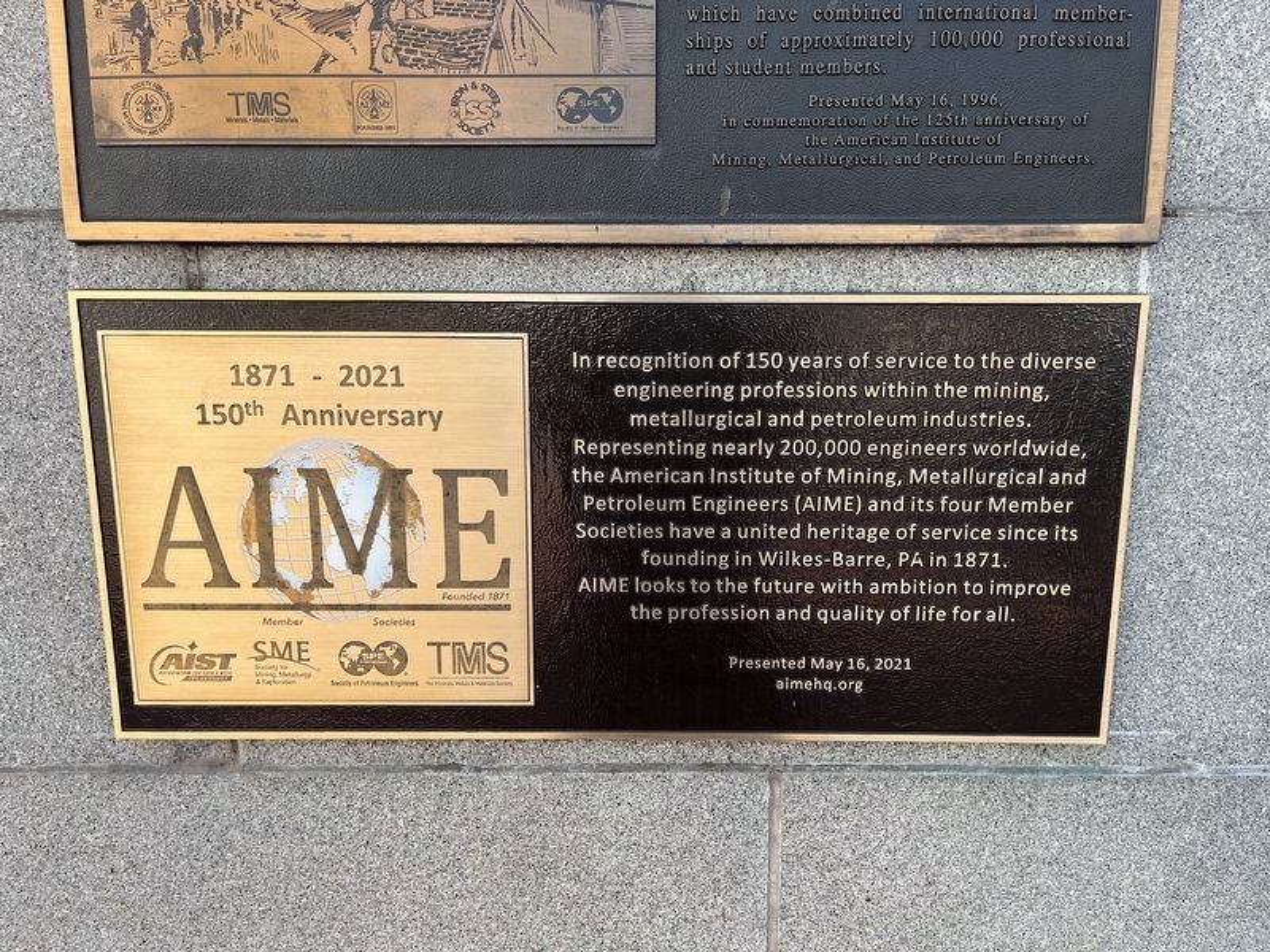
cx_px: 635
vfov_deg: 53.1
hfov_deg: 67.3
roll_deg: -0.9
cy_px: 476
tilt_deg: -11.2
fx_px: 954
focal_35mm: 26
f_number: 1.6
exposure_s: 1/459
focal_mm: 5.1
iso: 50
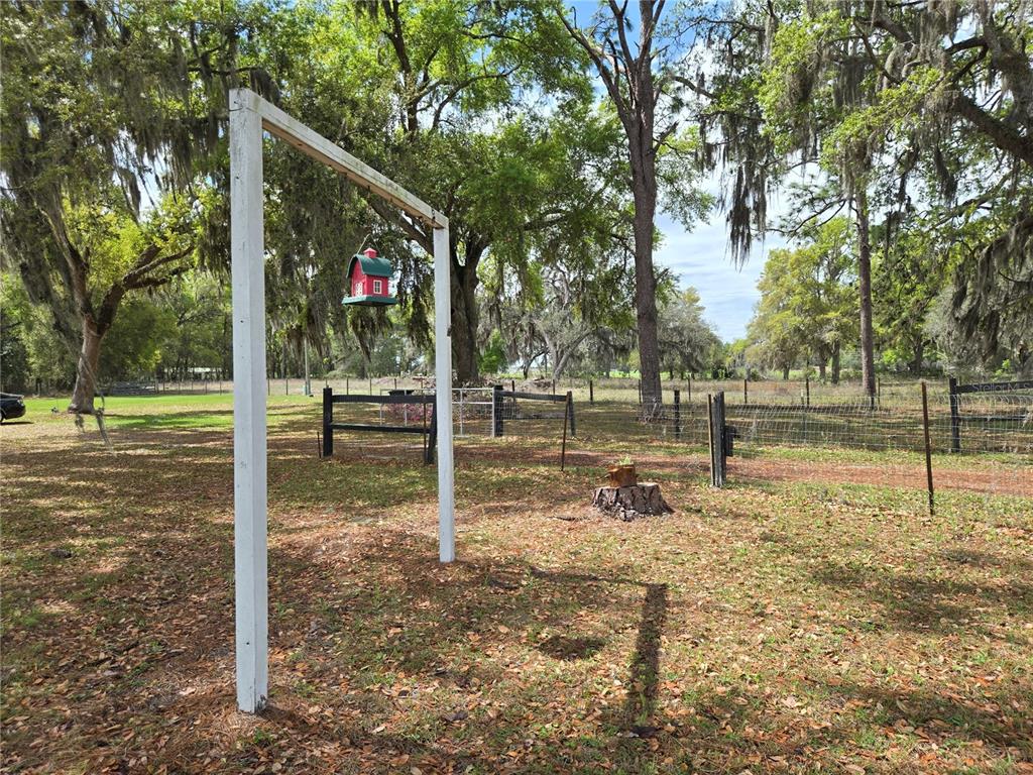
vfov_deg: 58.9
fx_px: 686
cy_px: 388
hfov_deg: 73.9
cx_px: 516
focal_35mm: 23
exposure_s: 1/2921
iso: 64
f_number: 1.8
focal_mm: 5.4
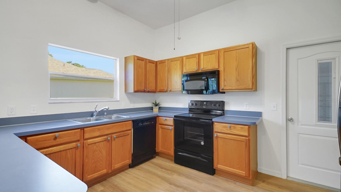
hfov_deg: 99.4
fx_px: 145
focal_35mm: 16
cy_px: 100
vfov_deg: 67.0
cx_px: 172
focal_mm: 10
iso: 500
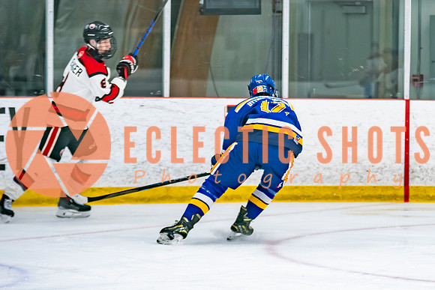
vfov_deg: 6.1
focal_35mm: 225
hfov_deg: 9.1
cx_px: 332
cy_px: 142
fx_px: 2718
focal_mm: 120
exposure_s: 1/640
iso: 2000
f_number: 2.8
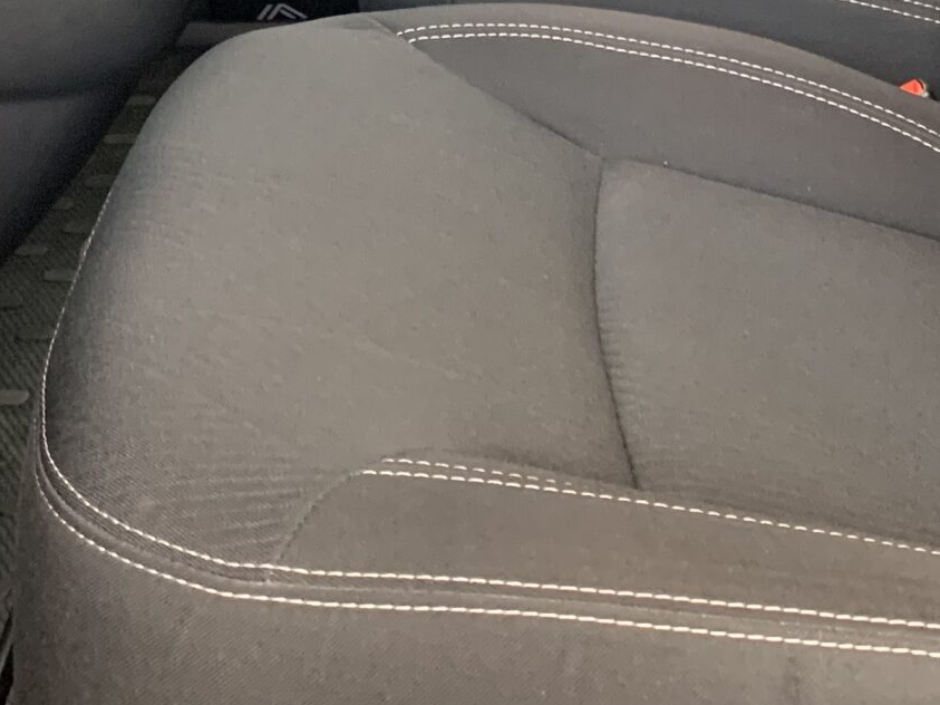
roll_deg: -0.4
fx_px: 2145
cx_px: 529
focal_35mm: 79
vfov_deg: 16.9
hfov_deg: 24.7
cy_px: -359
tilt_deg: -7.8
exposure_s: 1/60
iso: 200
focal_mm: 4.25
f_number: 1.8
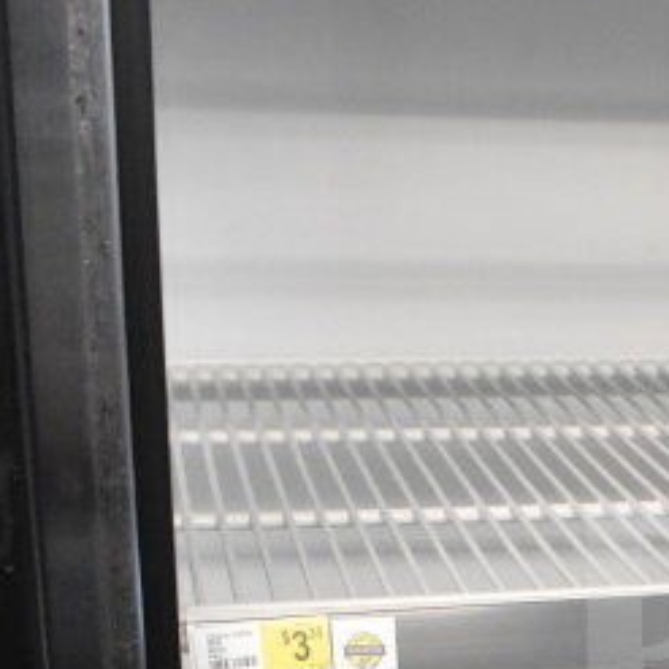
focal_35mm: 85
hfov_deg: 19.2
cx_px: 818
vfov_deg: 19.6
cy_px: 719
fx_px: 1859
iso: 6400
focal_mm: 18
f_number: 6.3
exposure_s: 1/160
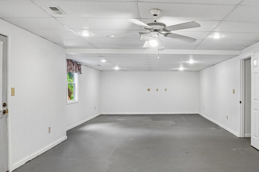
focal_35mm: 28
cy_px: 92
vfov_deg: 46.4
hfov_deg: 64.0
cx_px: 170
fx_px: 201
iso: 400
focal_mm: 10
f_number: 8
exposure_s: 1/8
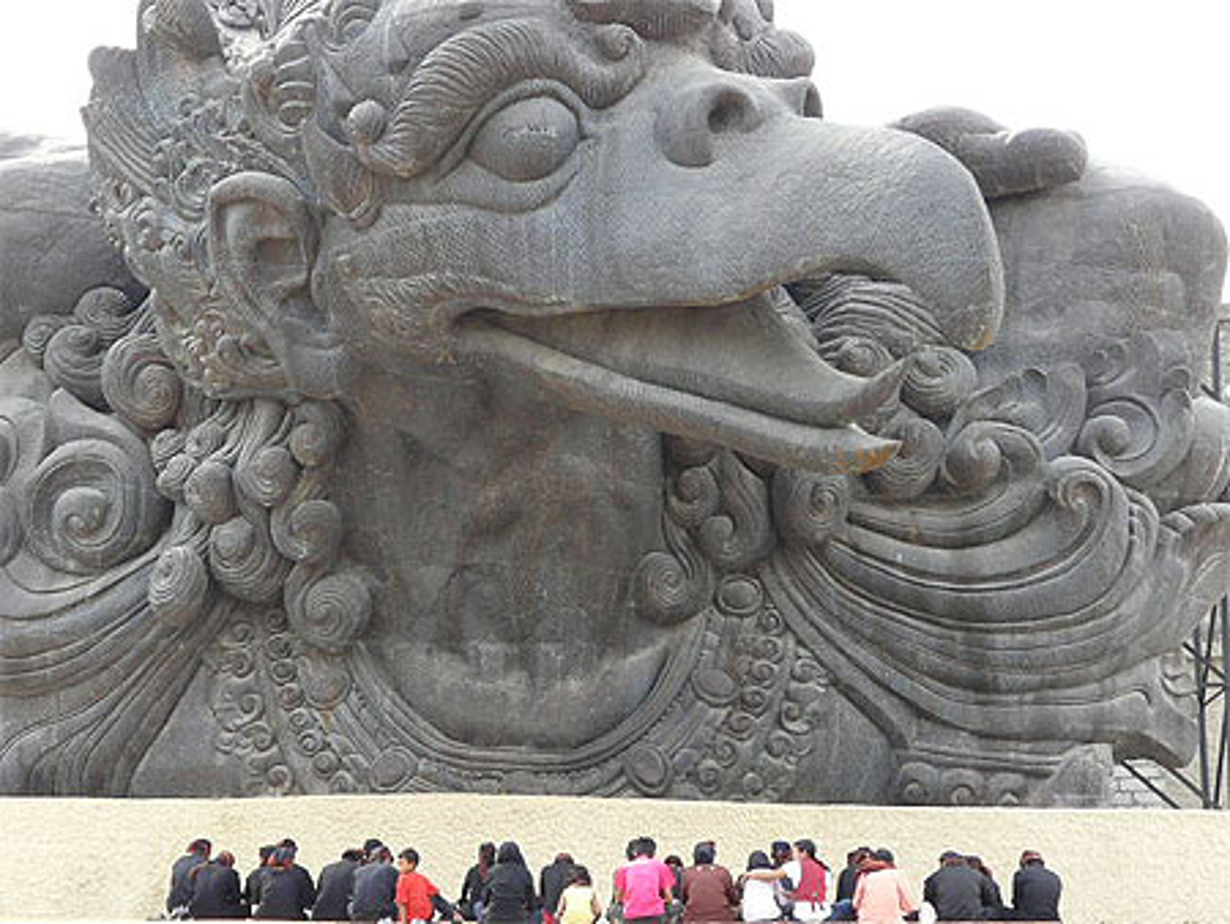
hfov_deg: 28.1
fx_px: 2453
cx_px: 615
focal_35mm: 69
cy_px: 462
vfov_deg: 21.3
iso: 100
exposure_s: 1/160
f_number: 4
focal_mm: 7
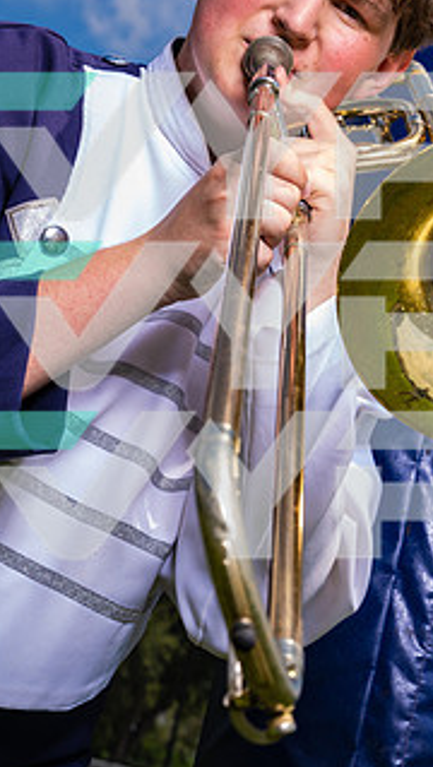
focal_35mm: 90
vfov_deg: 23.6
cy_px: 317
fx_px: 1833
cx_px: 313
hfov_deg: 13.4
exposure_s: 1/250
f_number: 11
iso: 200
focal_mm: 61
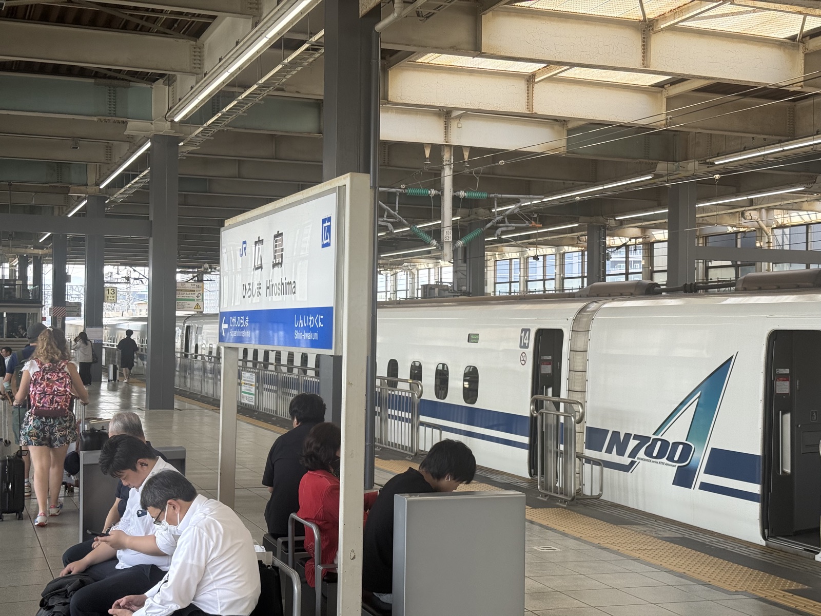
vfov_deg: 30.3
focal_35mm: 48
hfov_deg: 39.7
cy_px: 308
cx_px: 410
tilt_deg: +1.5
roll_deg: -1.0
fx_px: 1138
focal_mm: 6.76
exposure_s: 1/484
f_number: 1.78
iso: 64
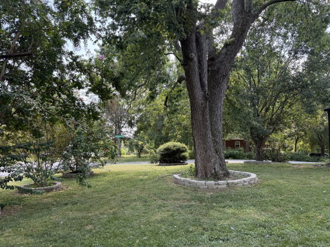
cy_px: 124
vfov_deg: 56.8
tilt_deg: +3.9
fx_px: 229
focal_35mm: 24
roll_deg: -0.6
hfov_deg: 71.6
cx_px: 165
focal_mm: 6.76
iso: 100
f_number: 1.78
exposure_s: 1/476
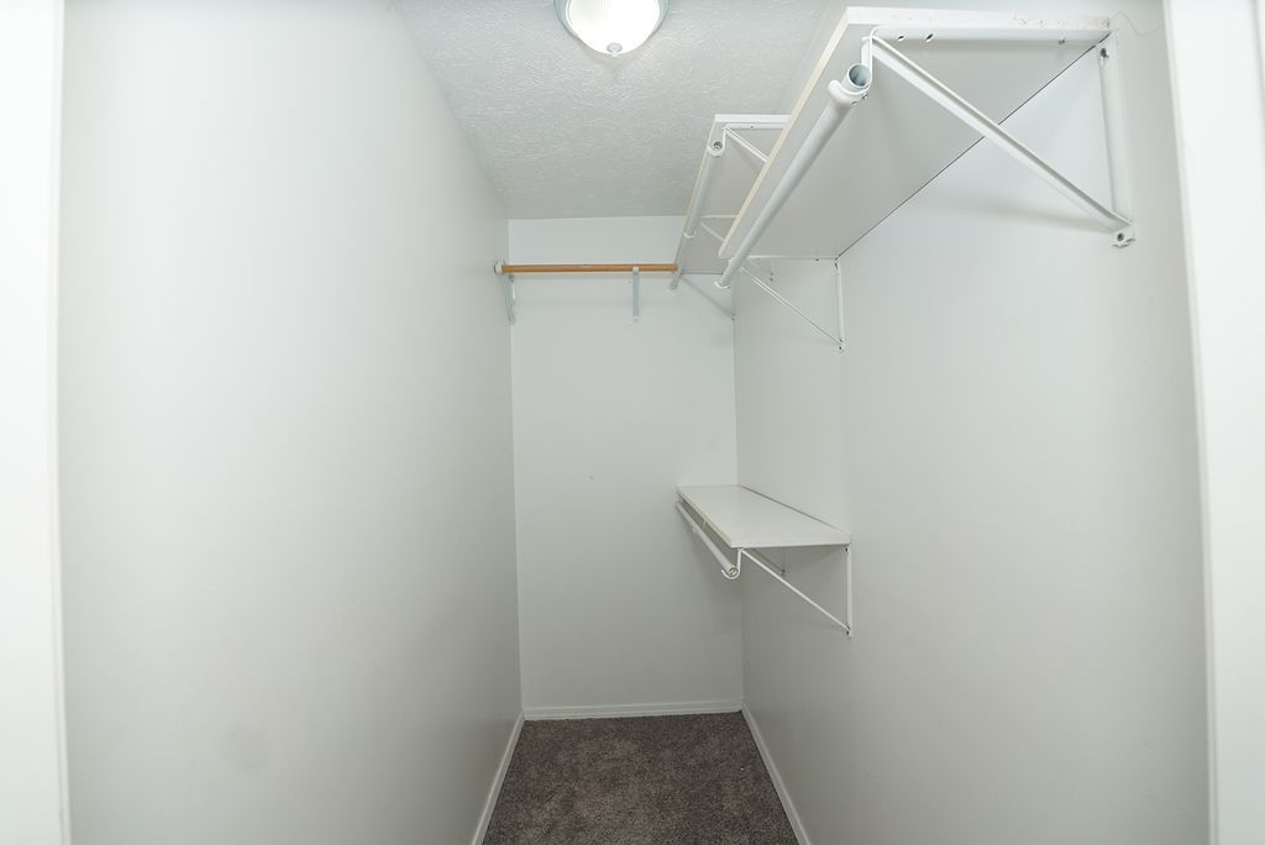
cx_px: 632
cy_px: 422
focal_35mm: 15
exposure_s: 1/320
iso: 640
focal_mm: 10
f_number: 3.5
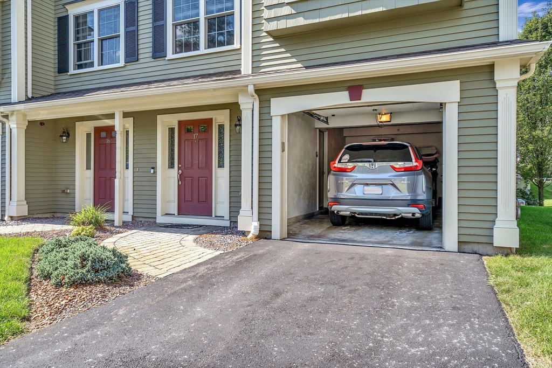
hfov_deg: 73.7
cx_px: 276
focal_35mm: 24
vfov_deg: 53.1
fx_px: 368
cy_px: 184
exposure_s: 1/250
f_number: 8
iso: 160
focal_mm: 24
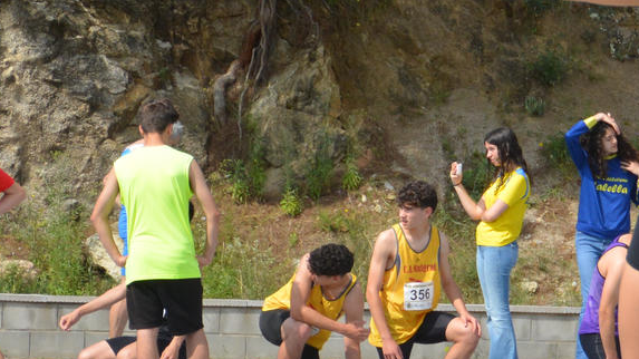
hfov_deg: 5.6
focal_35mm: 382
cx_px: 751
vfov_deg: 3.2
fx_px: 6471
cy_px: 153
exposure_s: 1/2000
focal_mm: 68
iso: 400
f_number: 7.1
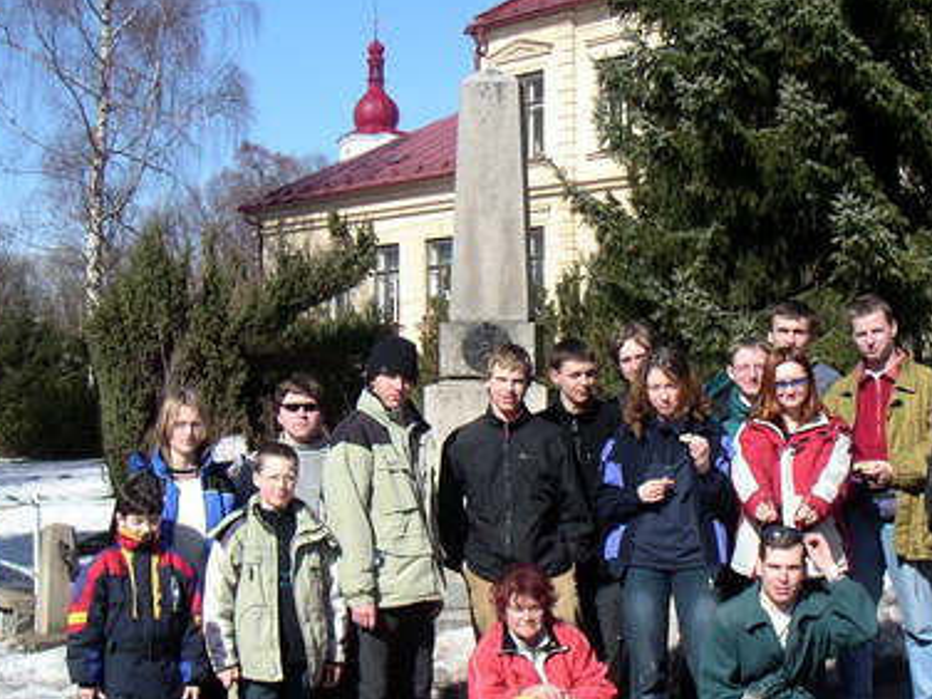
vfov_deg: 24.8
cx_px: 548
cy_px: 426
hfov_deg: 32.6
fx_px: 1589
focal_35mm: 59
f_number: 2.8
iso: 50
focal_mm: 5.7
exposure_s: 1/750
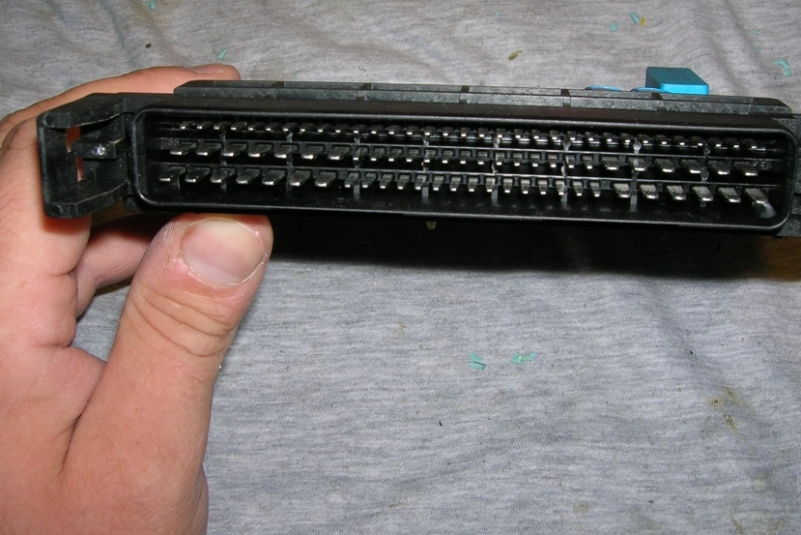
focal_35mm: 43
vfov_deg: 31.2
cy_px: 240
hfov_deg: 45.4
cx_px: 418
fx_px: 957
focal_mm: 5.7
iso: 50
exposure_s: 1/60.1
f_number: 4.9
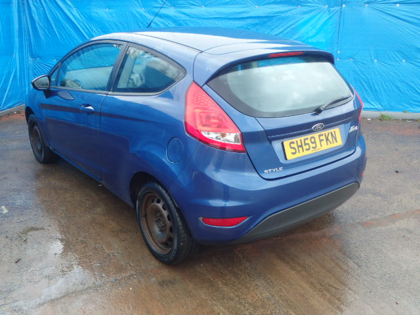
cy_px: 158
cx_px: 210
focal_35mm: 36
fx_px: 437
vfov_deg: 39.7
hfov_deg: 51.4
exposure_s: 1/60
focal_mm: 6.4
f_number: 4.5
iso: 200
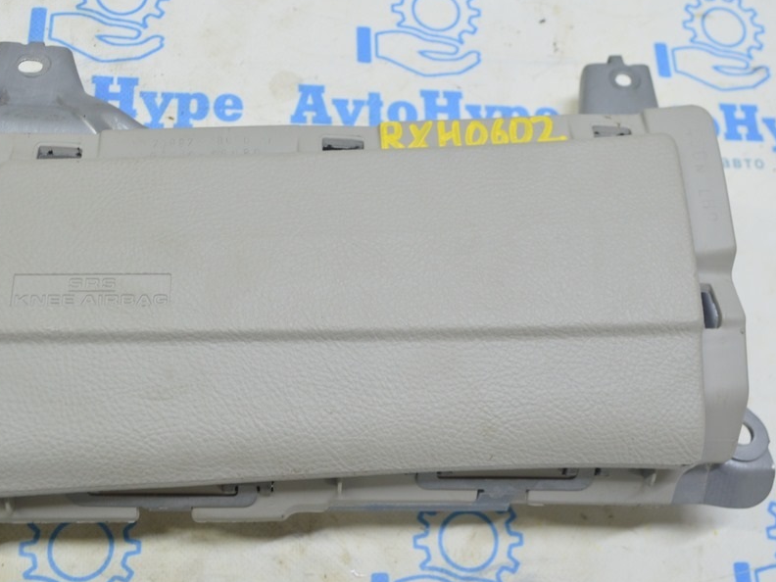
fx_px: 919
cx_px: 362
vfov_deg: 35.1
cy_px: 291
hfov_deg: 45.7
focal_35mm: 41
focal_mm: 22
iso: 400
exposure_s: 1/20
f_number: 5.6
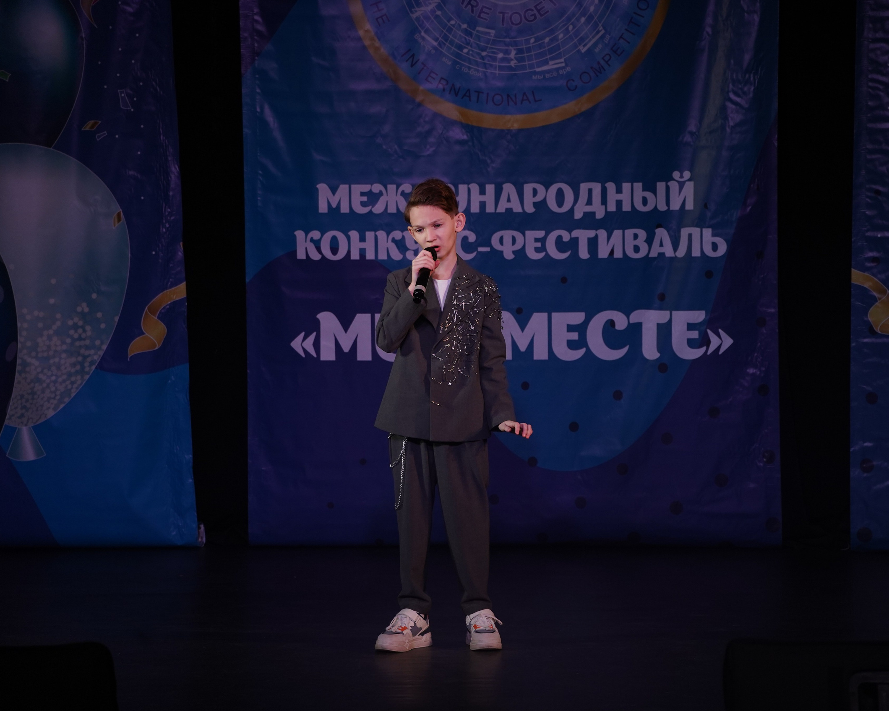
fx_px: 4236
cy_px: 356
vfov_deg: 9.6
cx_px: 518
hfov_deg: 12.0
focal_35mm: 161
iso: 1600
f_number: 5
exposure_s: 1/400
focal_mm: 142
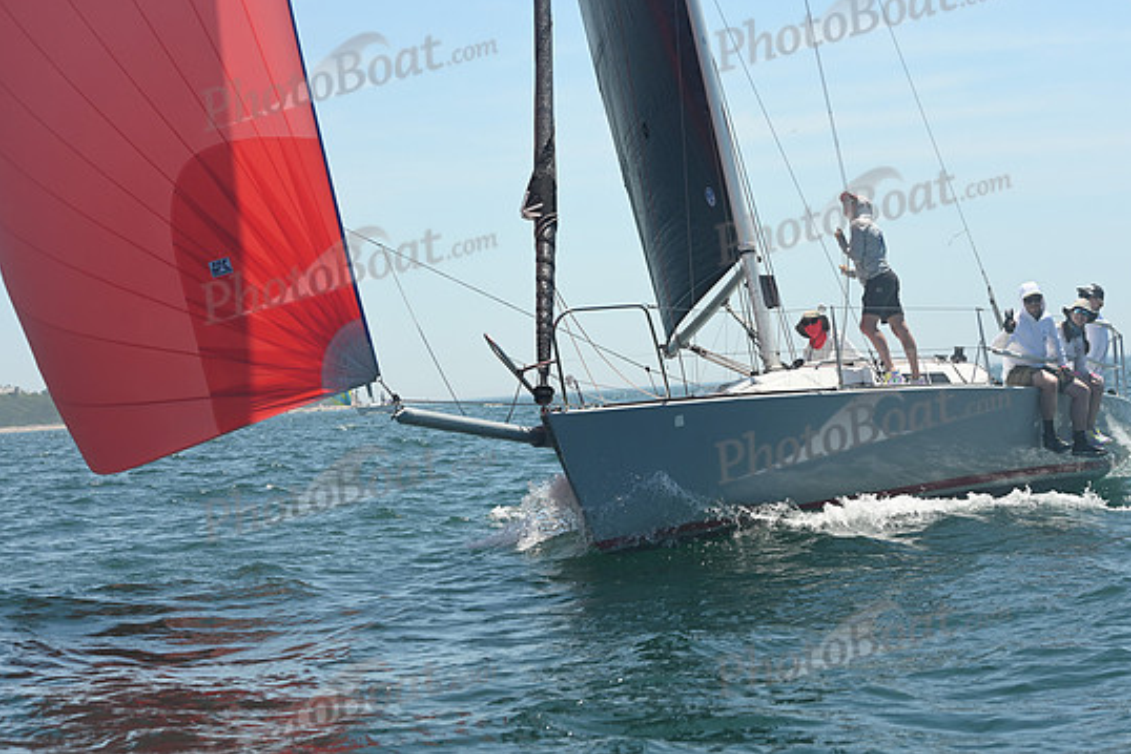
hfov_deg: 21.0
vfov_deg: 14.1
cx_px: 608
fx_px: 3048
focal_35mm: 97
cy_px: 350
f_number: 7.1
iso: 320
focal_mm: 90
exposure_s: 1/1000
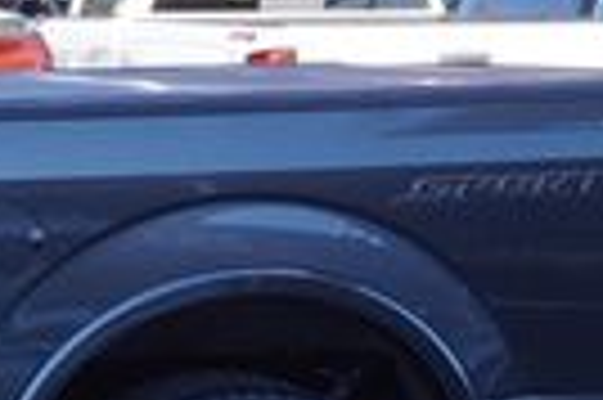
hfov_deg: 15.0
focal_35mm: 115
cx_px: -540
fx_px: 1924
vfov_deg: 11.9
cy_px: 279
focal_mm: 16
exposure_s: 1/80
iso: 100
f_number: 6.3
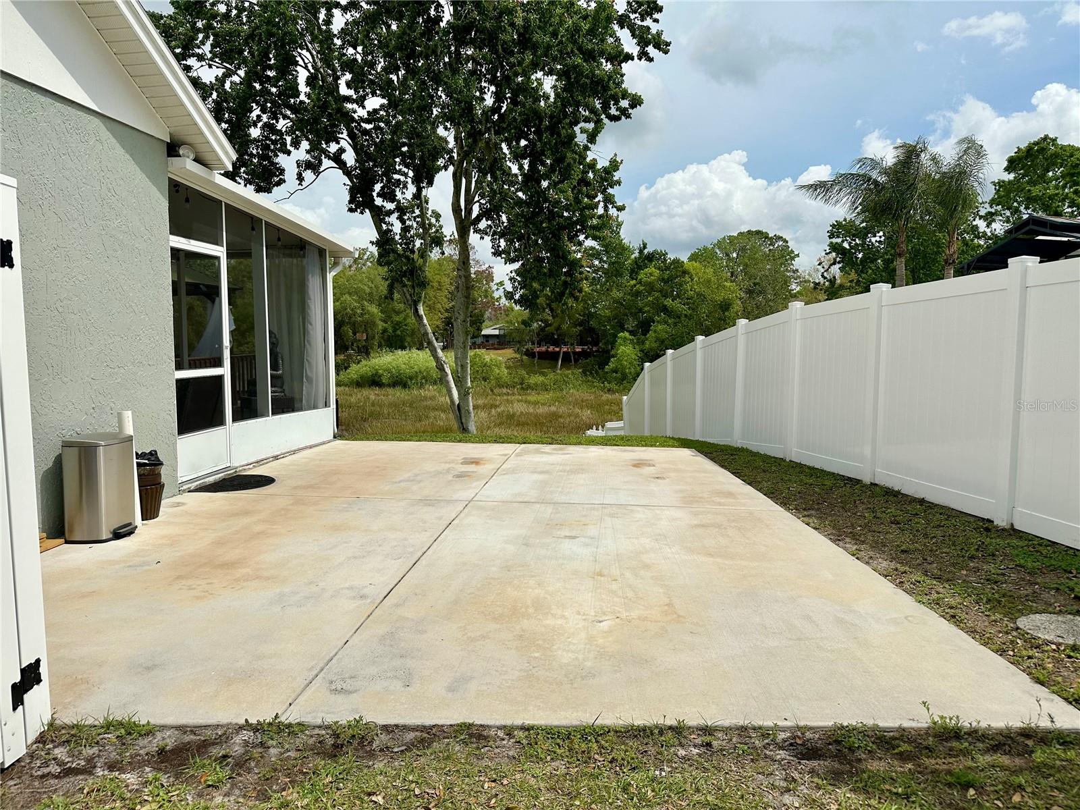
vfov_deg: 56.8
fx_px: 749
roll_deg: -0.4
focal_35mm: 24
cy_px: 405
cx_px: 540
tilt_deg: -5.2
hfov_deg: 71.6
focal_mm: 6.86
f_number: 1.78
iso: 80
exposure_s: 1/10753
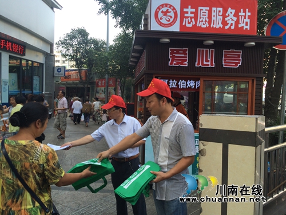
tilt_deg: -1.5
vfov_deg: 48.2
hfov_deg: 61.7
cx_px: 143
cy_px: 108
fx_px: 240
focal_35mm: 29
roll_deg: -1.4
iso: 32
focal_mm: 4.15
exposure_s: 1/246
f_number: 2.2
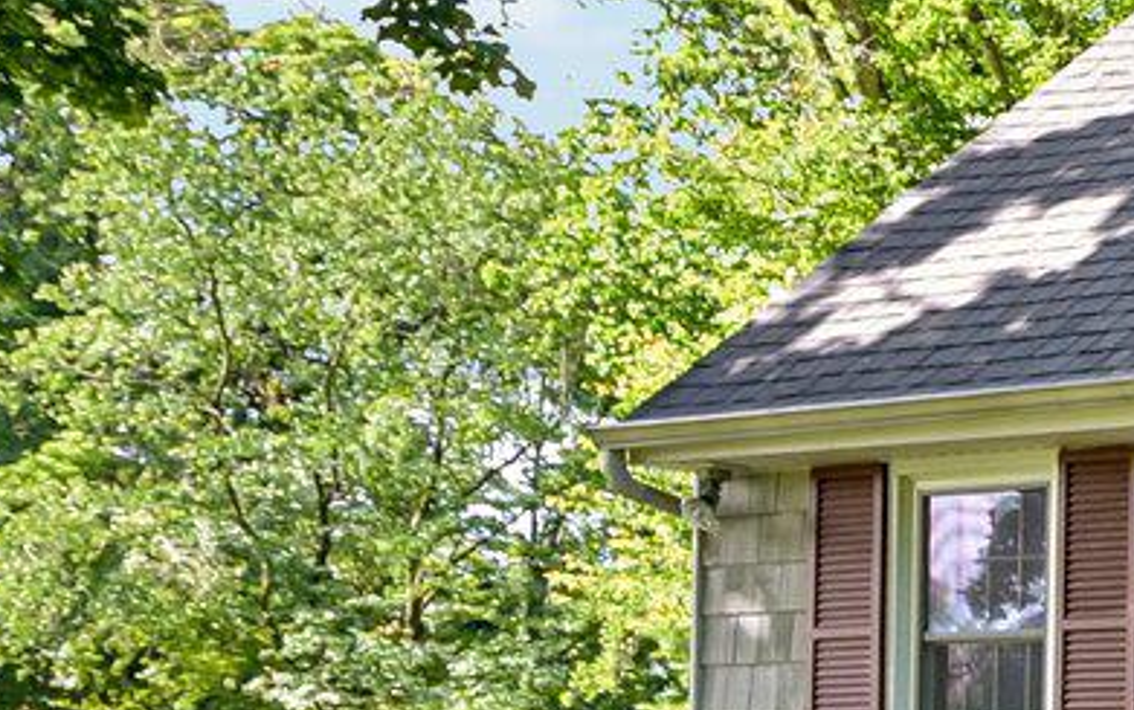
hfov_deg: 13.0
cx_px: 2834
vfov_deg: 11.4
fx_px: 3546
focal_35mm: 115
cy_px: 294
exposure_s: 1/30
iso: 100
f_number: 8
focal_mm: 21.5
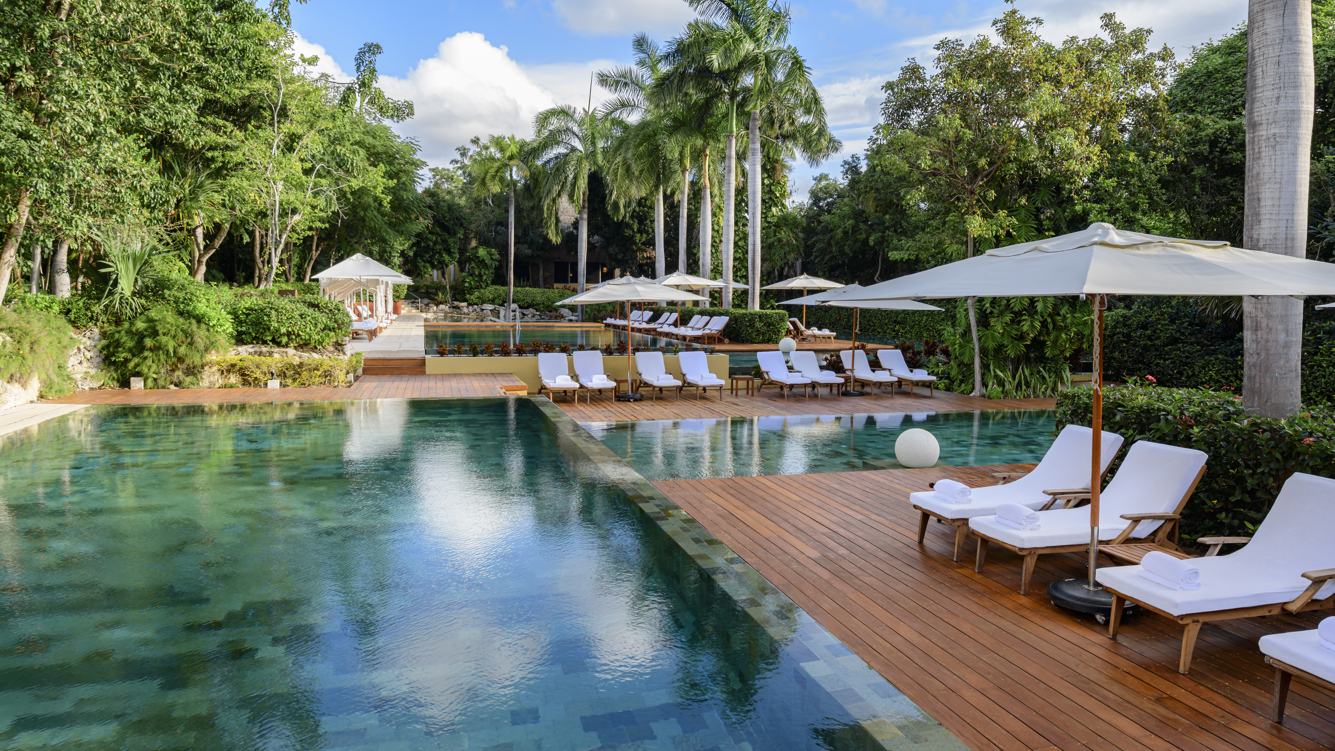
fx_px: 850
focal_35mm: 24
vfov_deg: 47.6
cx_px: 679
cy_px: 332
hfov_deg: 76.3
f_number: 10
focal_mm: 22
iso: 200
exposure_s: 1/80
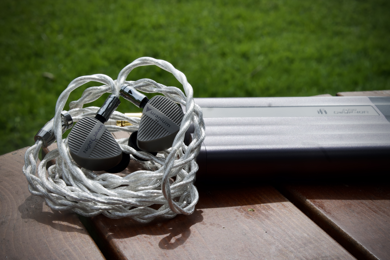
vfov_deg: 27.0
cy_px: 130
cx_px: 195
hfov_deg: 39.6
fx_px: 542
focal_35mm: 50
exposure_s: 1/50
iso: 100
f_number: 16
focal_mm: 50
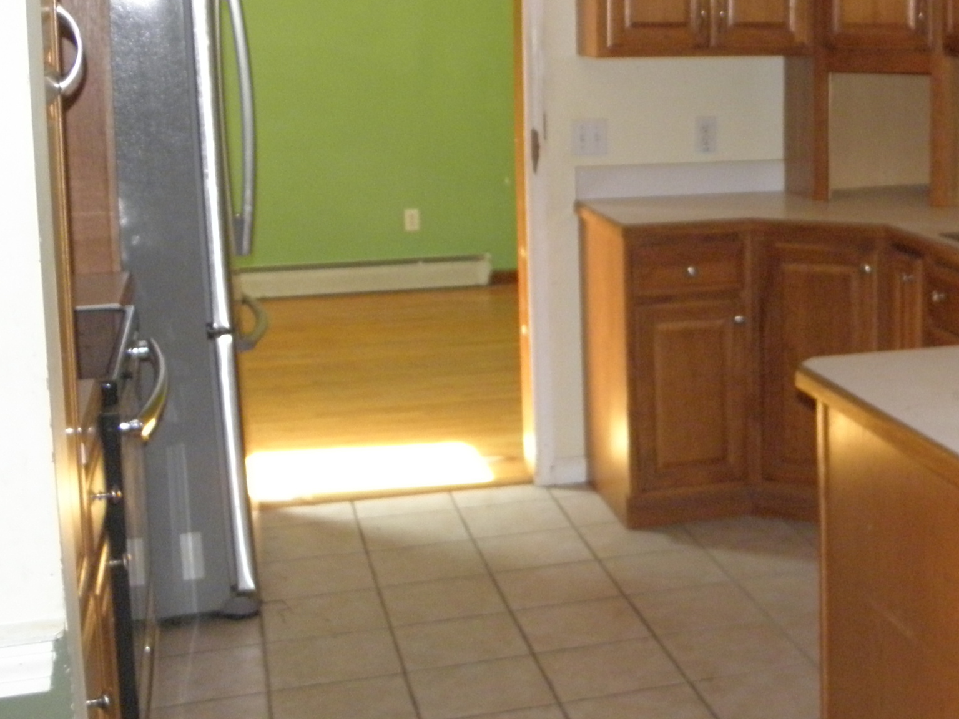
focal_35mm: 56
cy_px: 228
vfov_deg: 25.9
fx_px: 1551
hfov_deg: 31.9
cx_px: 940
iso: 250
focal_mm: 5
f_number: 3.5
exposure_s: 1/30
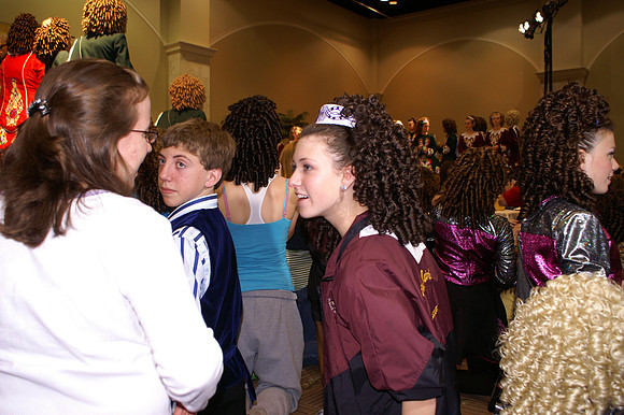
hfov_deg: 62.0
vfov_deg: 43.6
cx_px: 312
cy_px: 208
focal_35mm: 30
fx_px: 520
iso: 400
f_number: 4
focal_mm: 20
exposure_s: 1/60
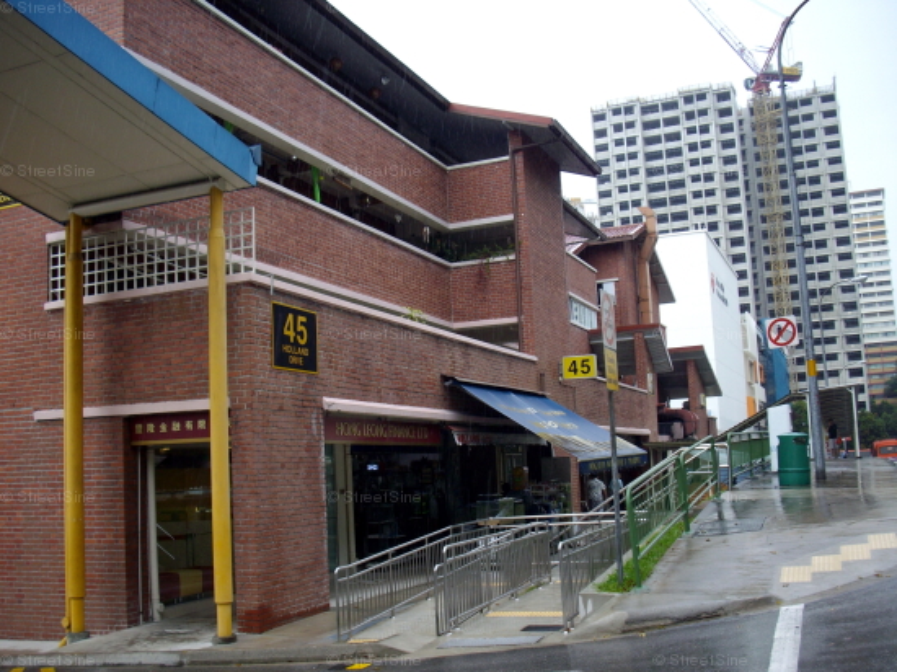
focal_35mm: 37
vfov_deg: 38.6
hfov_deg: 50.2
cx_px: 448
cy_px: 336
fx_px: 958
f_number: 2.8
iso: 80
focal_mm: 6.2
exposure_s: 1/125
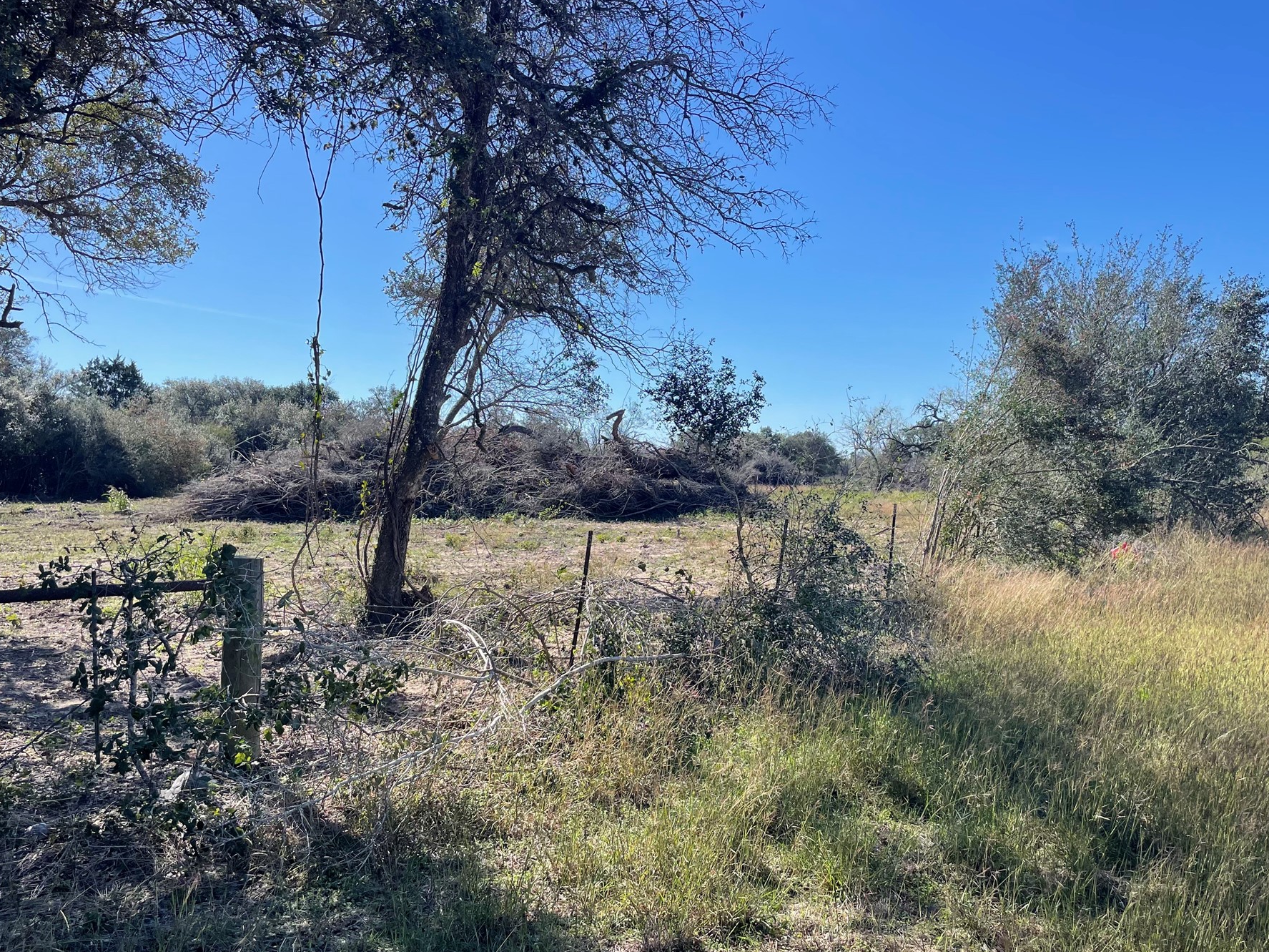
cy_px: 536
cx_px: 681
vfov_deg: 46.7
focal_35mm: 30
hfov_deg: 59.9
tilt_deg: -3.4
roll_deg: -0.1
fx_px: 1100
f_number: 1.6
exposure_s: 1/2564
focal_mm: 4.2
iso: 32
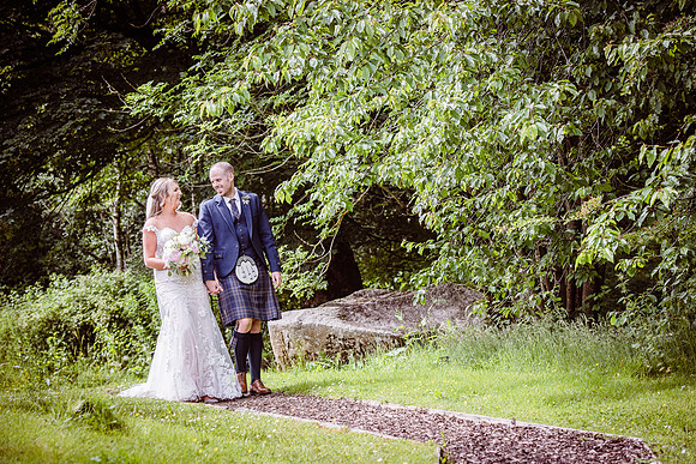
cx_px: 348
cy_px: 232
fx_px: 1895
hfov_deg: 20.8
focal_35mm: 98
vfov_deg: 14.0
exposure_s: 1/1000
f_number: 4.5
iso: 250
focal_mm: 98
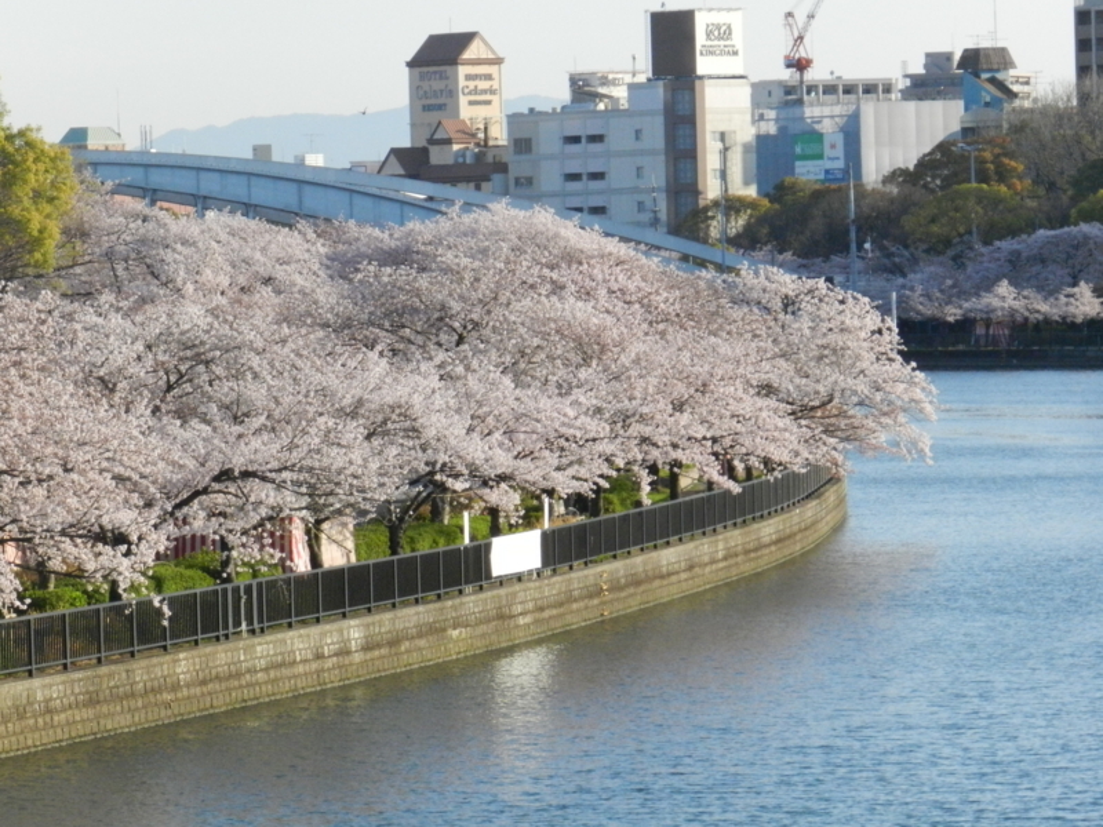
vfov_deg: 6.2
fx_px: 7615
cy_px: 414
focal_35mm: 239
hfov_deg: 8.3
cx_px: 552
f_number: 7.1
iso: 800
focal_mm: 42.4
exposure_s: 1/800
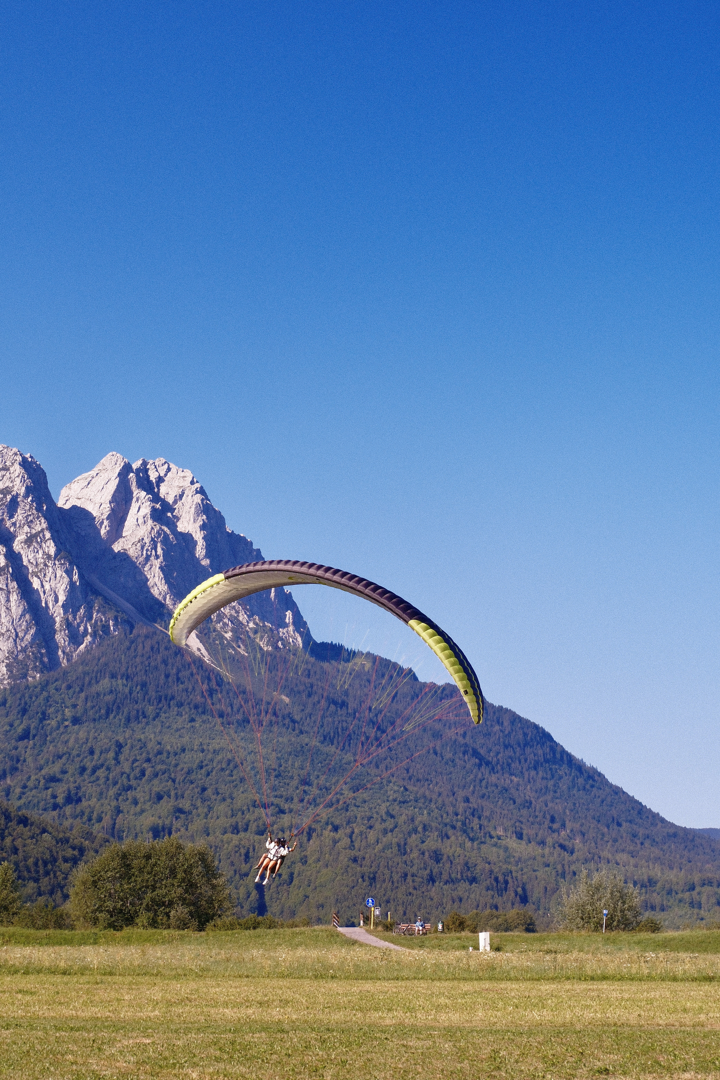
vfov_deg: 39.6
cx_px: 360
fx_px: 1500
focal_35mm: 50
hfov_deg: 27.0
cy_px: 540
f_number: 6.3
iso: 250
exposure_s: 1/800
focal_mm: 33
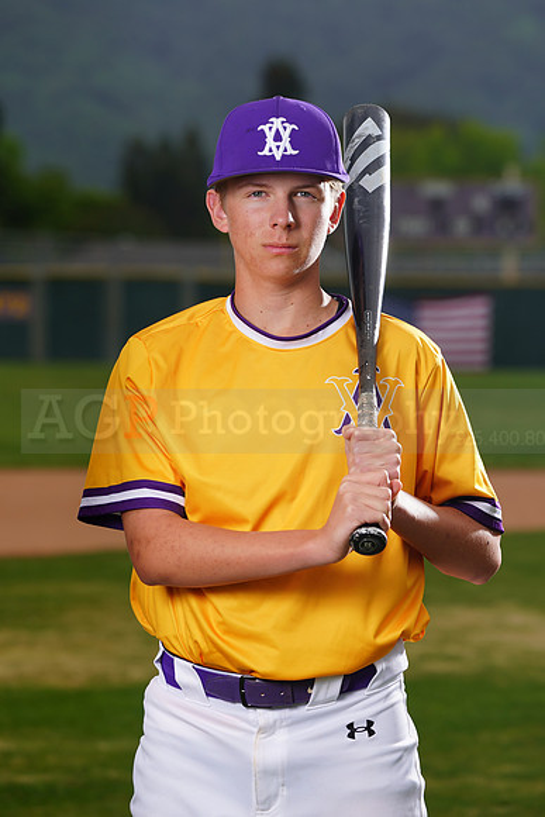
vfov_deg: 9.7
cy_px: 408
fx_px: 4811
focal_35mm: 212
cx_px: 272
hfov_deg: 6.5
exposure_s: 1/250
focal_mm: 212
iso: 100
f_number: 8
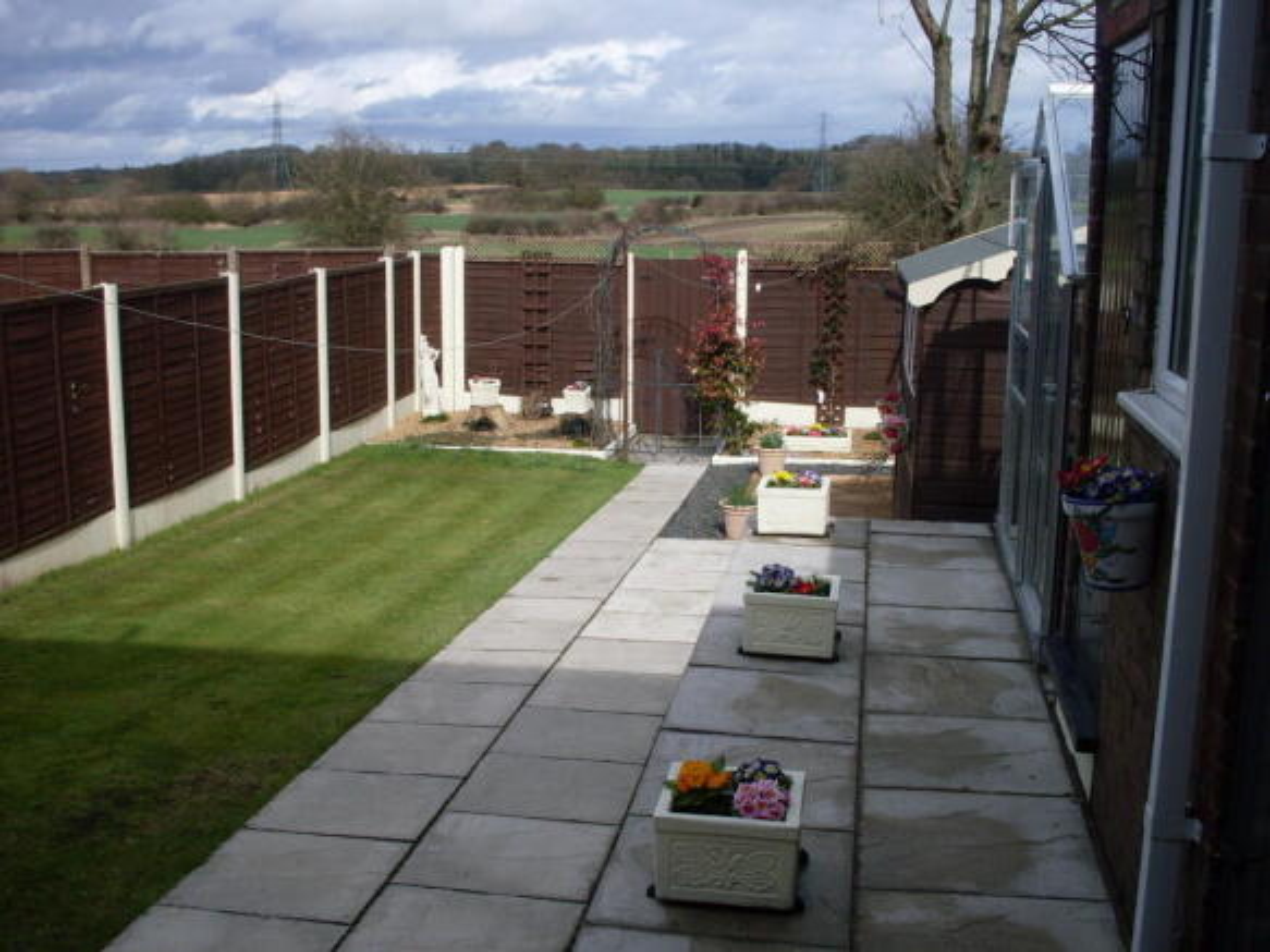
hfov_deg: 49.0
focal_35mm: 38
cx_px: 635
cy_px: 476
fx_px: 1394
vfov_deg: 37.7
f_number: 8.4
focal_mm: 6.3
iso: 80
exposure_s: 1/250
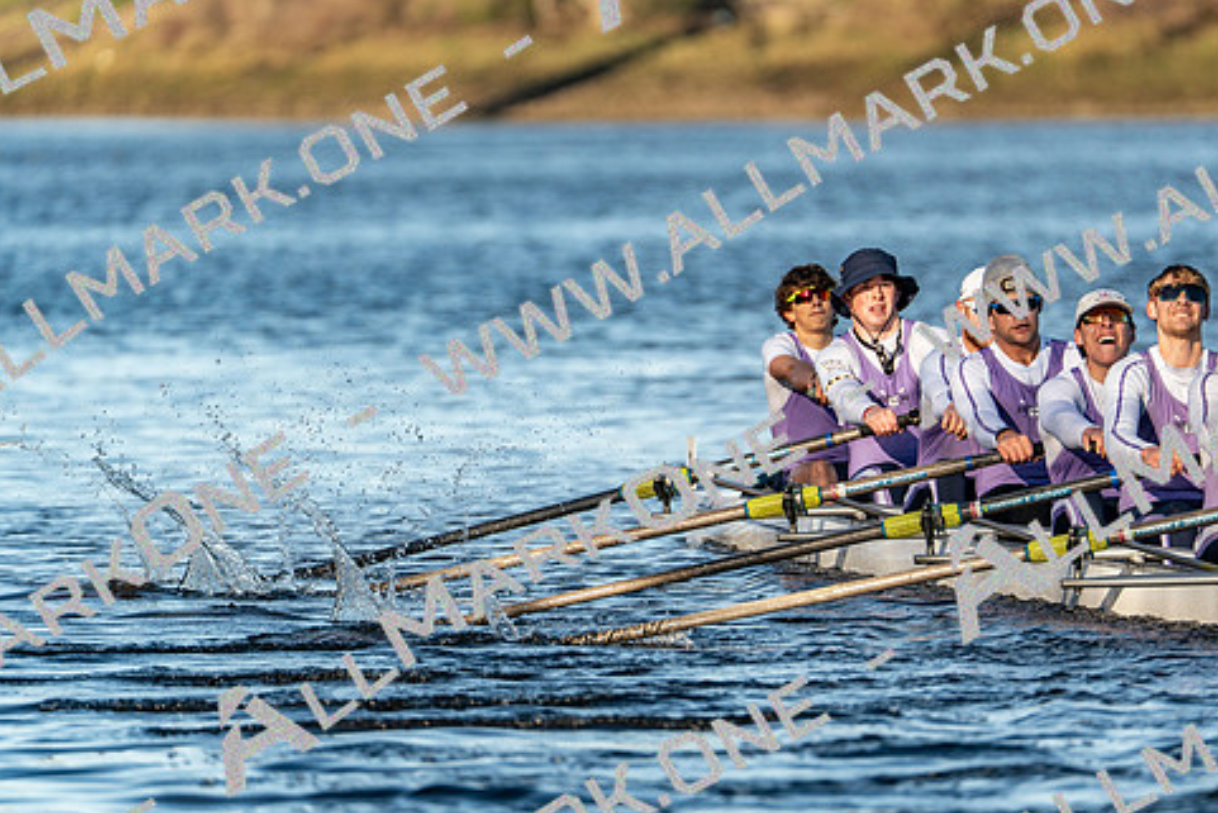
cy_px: 404
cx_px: 732
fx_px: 24501
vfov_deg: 1.9
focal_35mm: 724
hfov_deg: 2.8
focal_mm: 600
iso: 500
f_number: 6.3
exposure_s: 1/2000
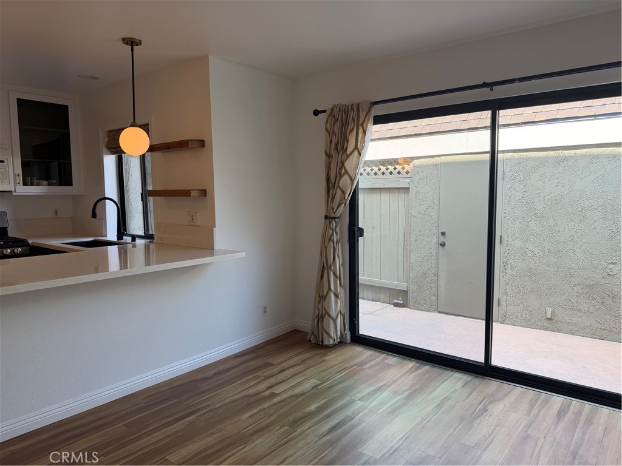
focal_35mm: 24
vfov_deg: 56.8
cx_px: 311
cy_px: 233
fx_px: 431
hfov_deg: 71.6
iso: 80
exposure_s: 1/170
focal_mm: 6.76
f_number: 1.78
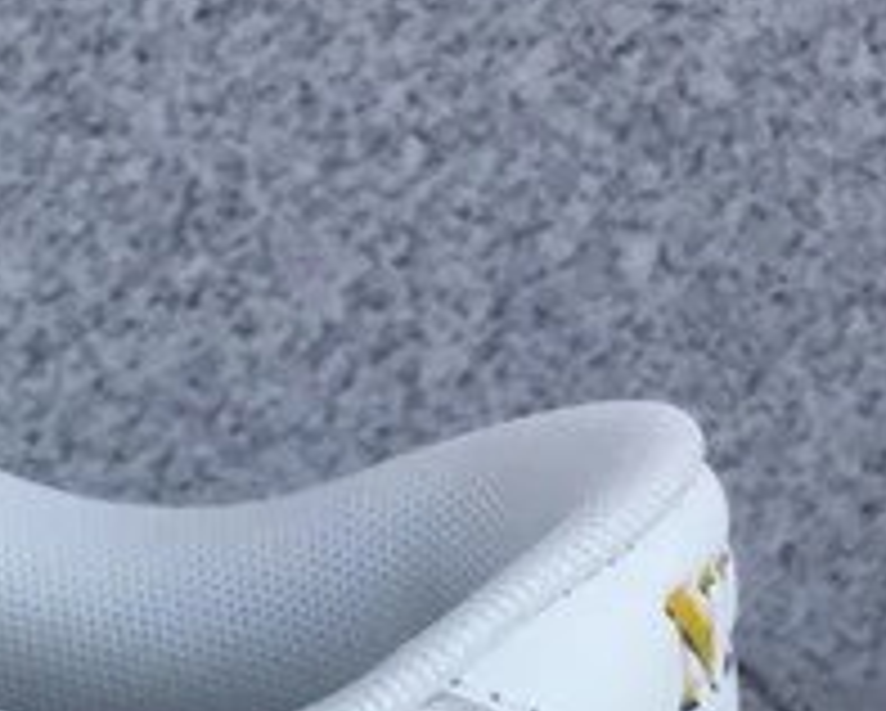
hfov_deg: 12.5
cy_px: 1343
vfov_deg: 10.4
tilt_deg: -29.0
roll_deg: -1.3
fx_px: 3622
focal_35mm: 138
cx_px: -819
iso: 25
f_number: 2.4
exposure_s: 1/452
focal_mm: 3.3
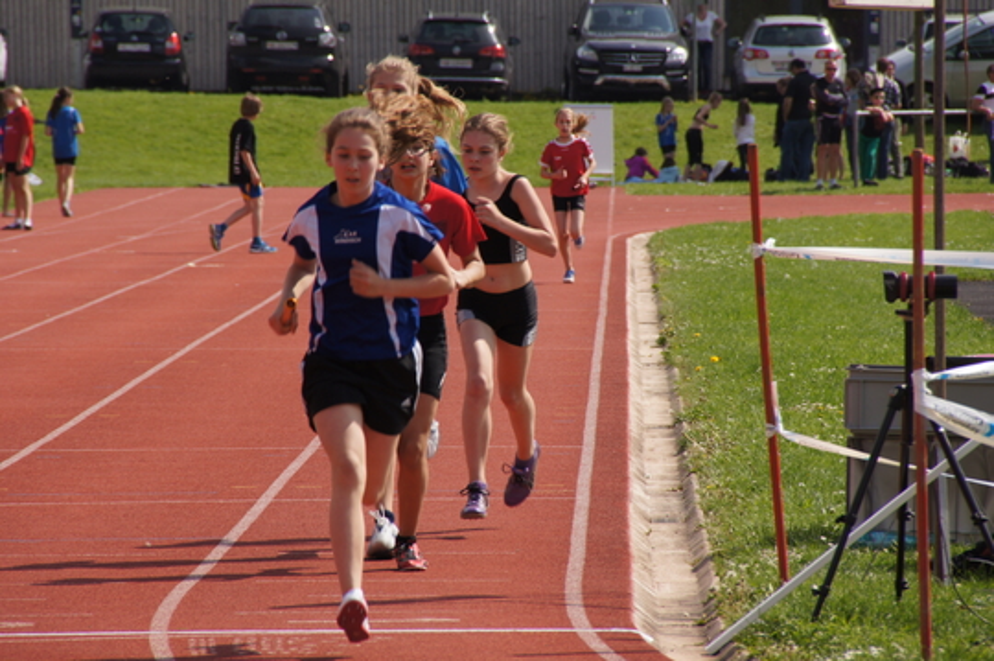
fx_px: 10345
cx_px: 497
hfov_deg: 5.5
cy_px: 330
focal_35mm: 375
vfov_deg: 3.7
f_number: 9
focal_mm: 250
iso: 100
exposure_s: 1/160
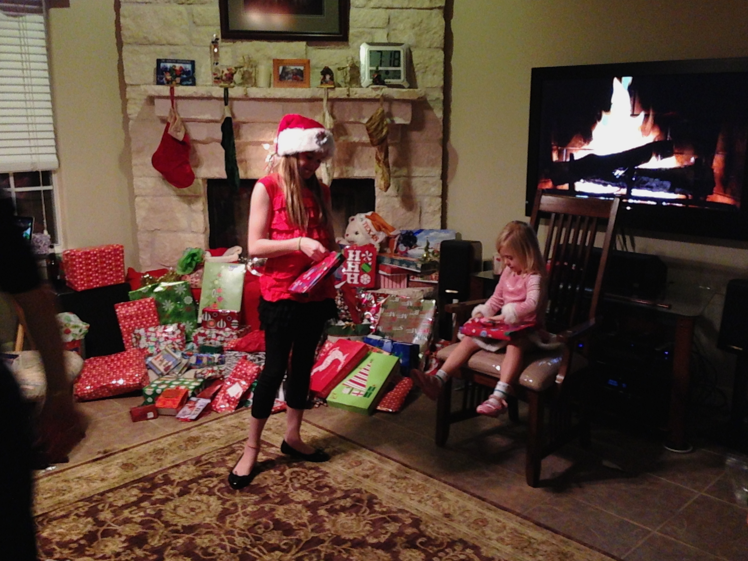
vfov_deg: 39.7
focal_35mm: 36
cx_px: 402
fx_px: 778
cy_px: 275
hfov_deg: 51.3
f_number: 2.4
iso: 320
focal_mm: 4.13
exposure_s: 1/20
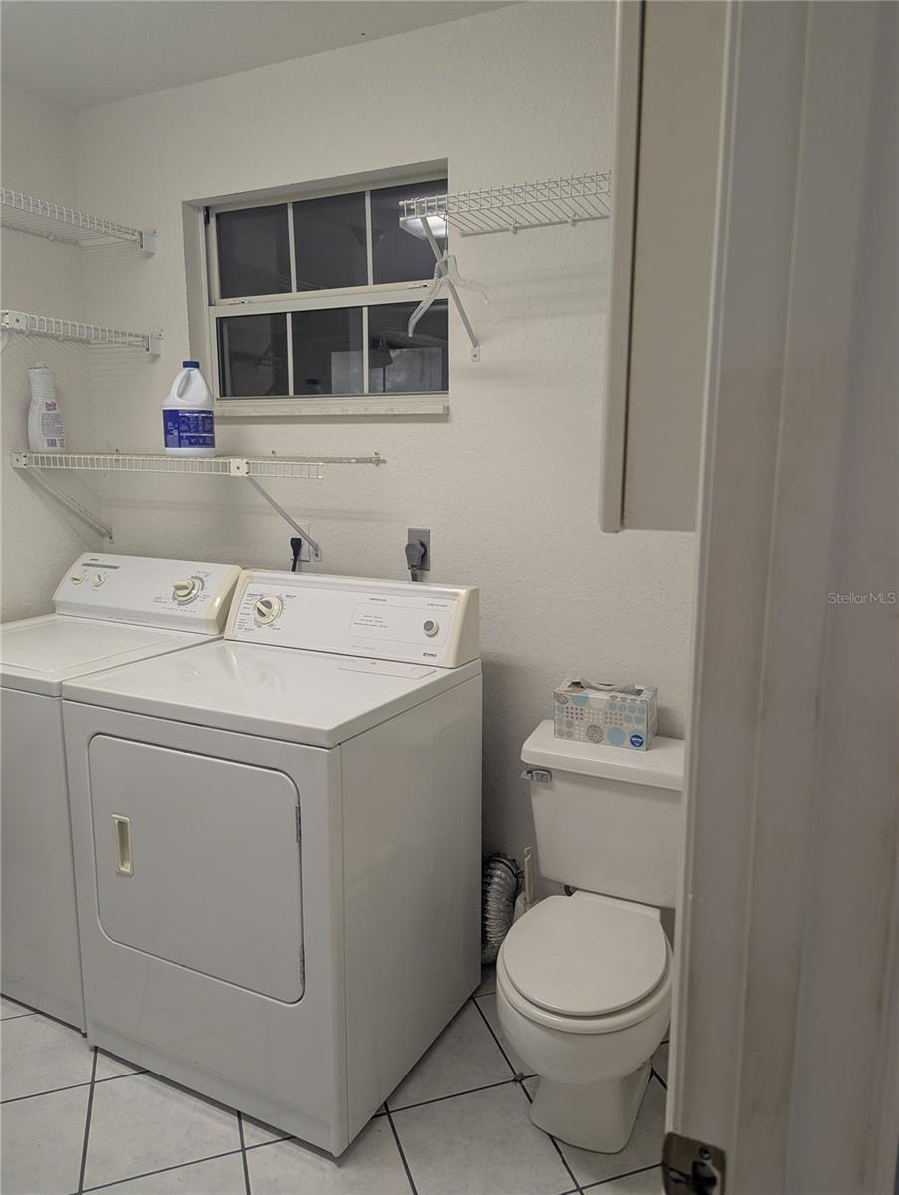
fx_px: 829
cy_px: 598
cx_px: 450
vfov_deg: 71.5
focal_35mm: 24
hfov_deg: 56.9
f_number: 1.85
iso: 200
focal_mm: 6.81
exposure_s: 1/120
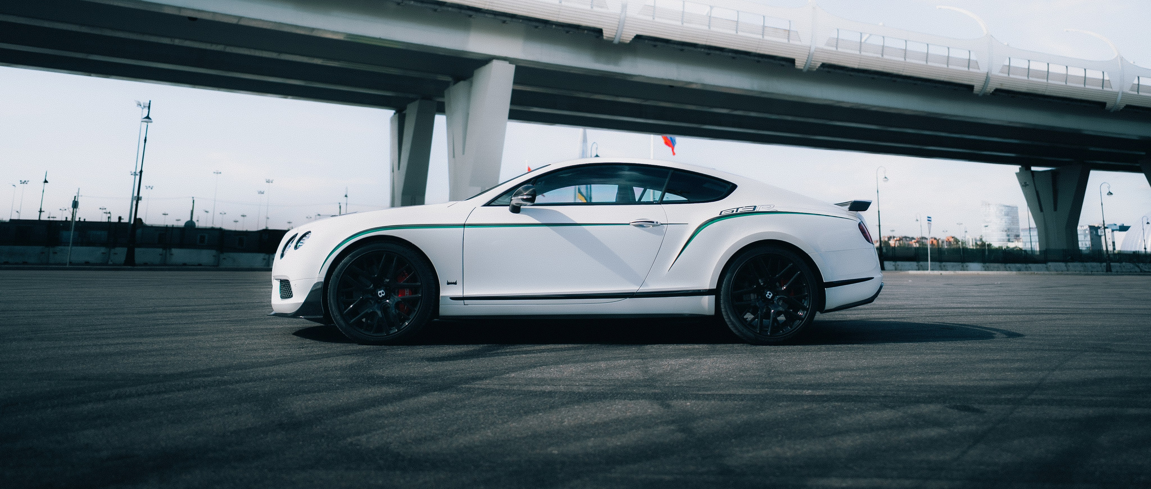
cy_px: 116
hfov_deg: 72.0
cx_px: 591
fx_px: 791
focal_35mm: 27
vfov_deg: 33.6
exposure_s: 1/2000
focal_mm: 24
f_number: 1.4
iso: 125
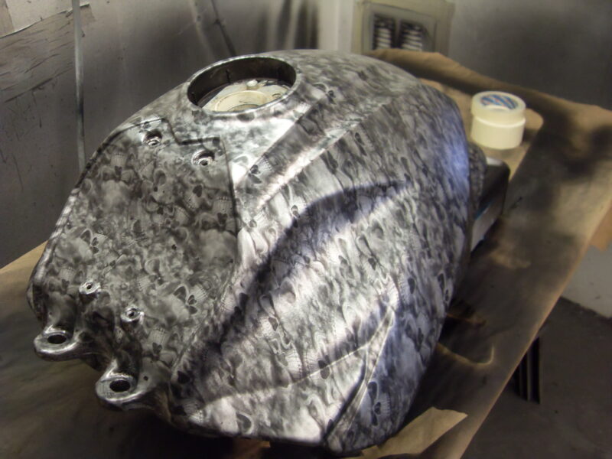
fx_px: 619
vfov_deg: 40.7
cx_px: 306
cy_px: 230
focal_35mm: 35
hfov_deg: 52.6
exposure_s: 1/45
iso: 160
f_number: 2.8
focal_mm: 6.3
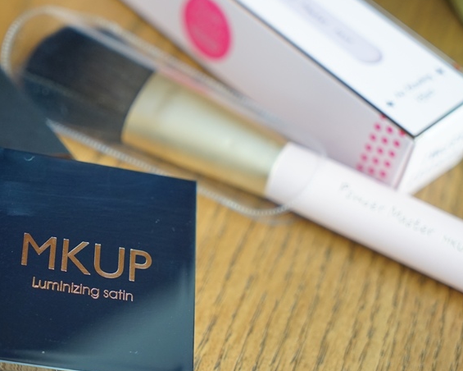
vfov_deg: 18.1
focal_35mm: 85
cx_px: 143
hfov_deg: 22.4
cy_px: 187
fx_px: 1165
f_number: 4.5
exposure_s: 1/80
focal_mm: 64
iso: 1000
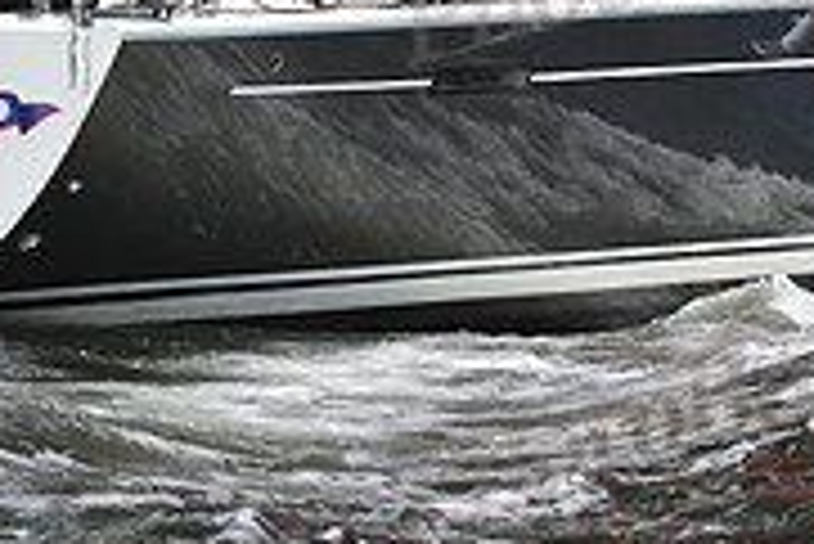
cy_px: -223
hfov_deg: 6.5
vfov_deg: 4.4
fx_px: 7105
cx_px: 171
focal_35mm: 314
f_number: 10
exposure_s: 1/1250
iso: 320
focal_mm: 98
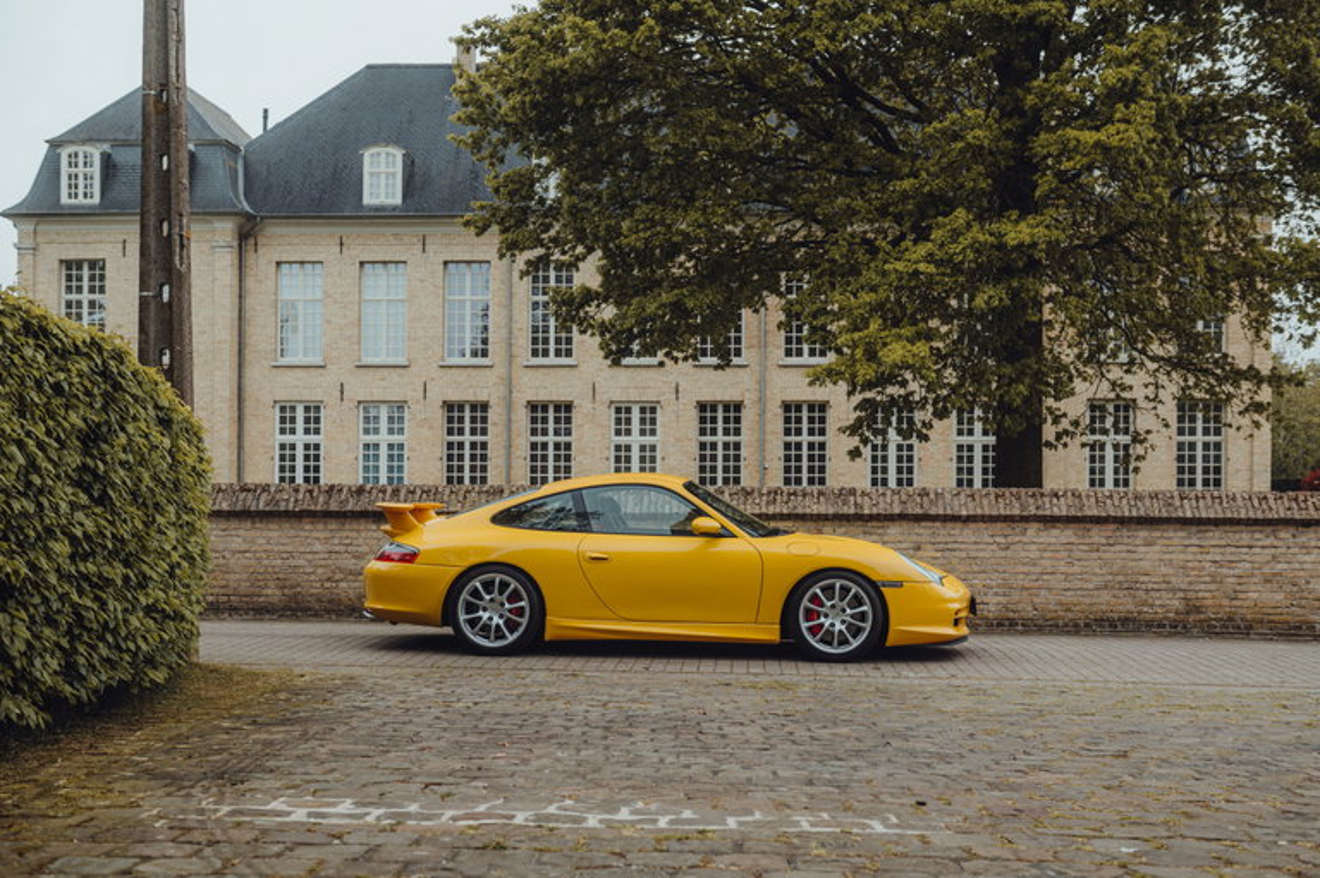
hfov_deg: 44.5
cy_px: 439
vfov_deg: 30.5
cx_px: 660
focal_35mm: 44
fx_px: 1612
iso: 200
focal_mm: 44
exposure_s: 1/160
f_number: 5.6
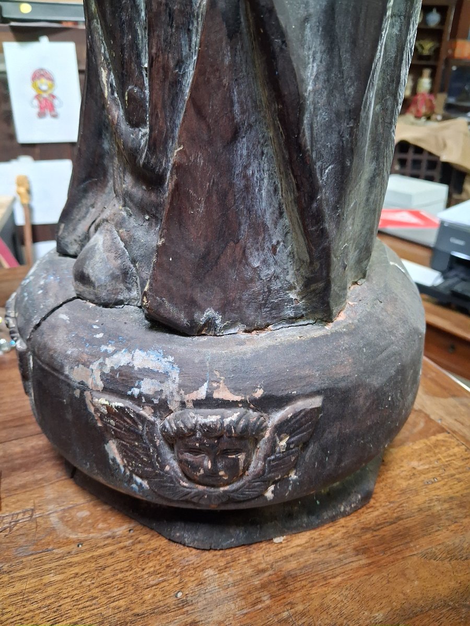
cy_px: 313
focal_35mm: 27
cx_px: 235
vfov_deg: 65.3
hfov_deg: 51.4
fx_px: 489
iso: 500
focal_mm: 4
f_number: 1.8
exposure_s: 1/24
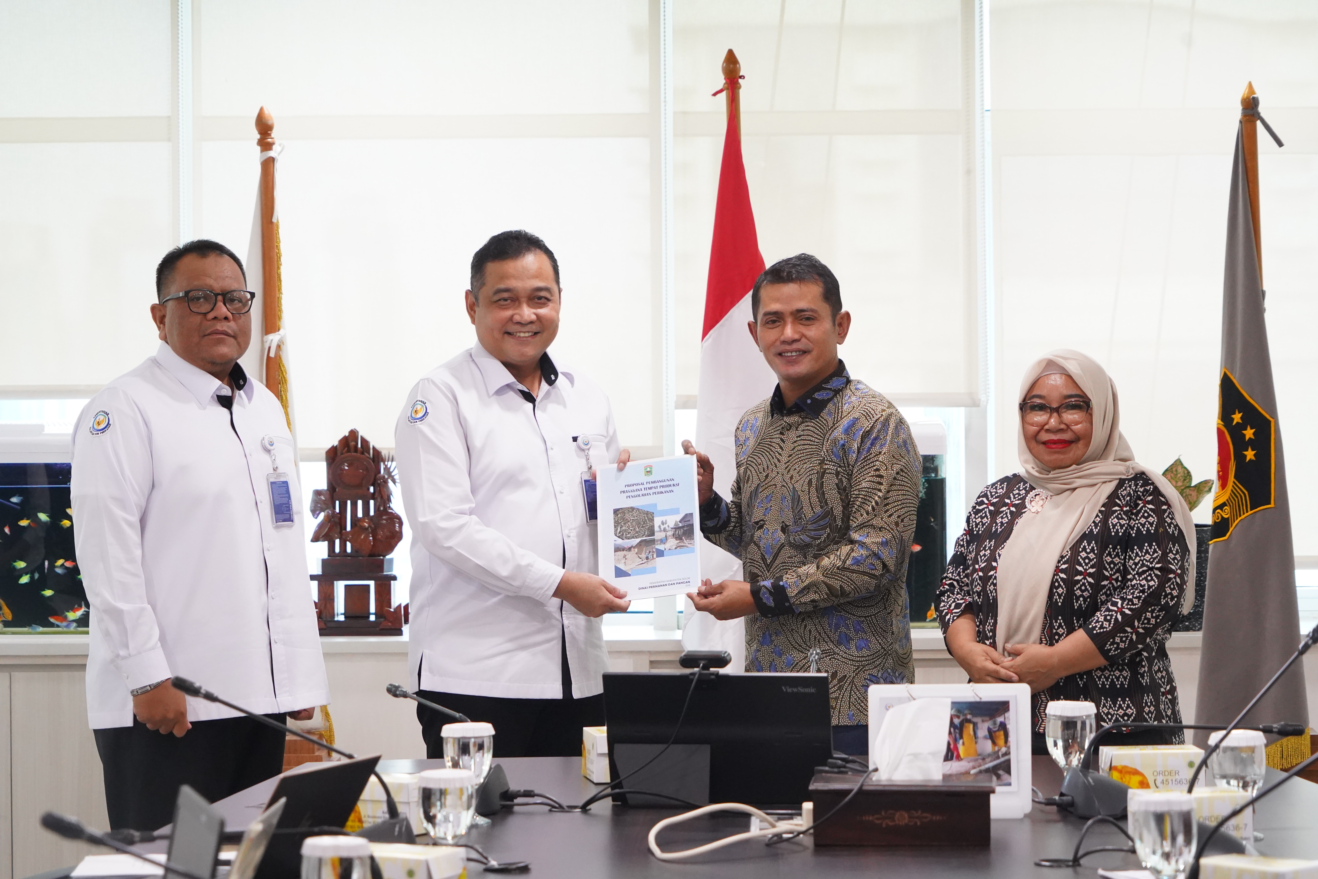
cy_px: 440
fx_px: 3771
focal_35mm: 103
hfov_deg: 19.8
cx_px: 659
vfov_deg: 13.3
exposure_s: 1/125
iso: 6400
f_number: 7.1
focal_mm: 103
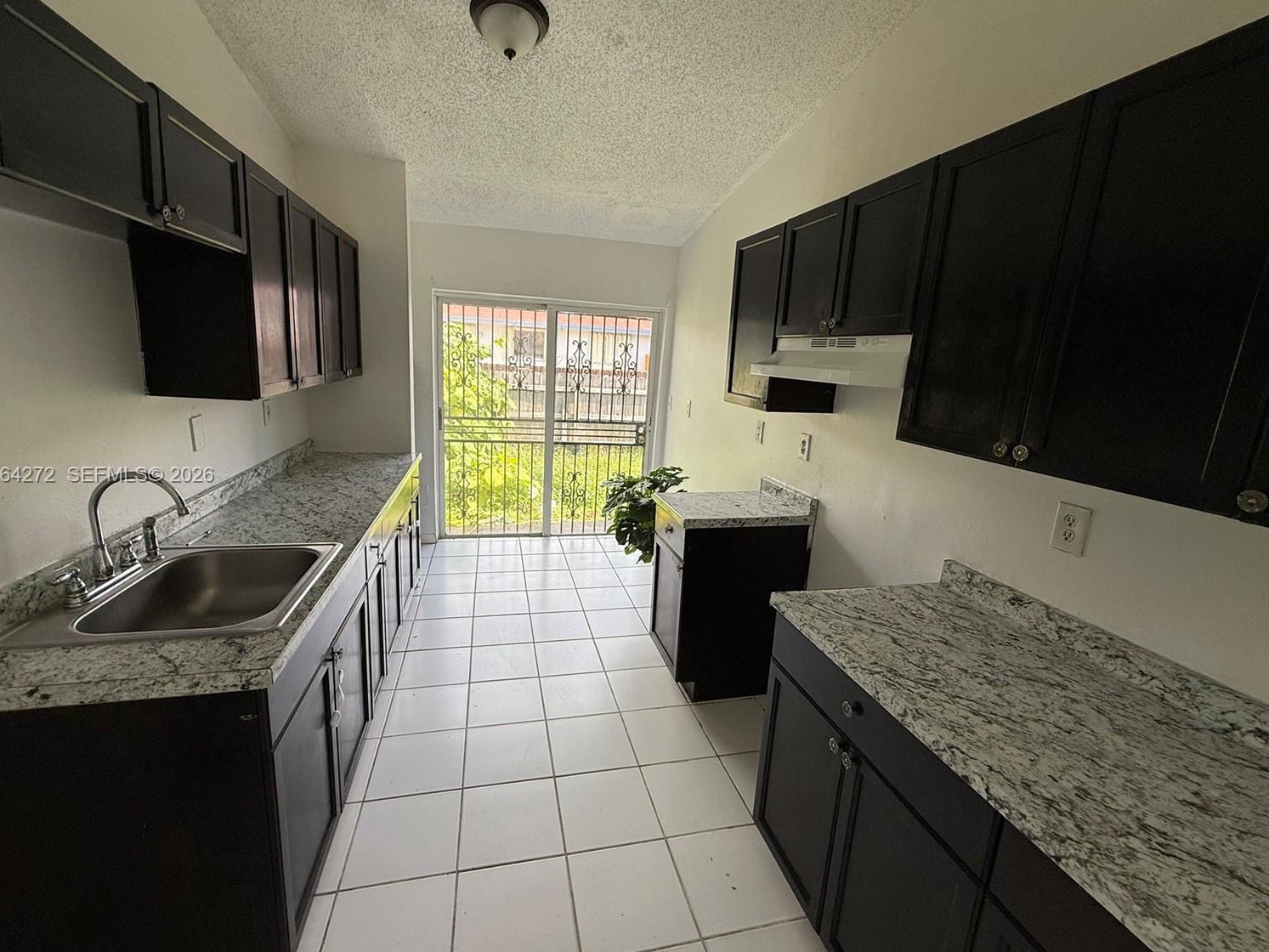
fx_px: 550
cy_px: 476
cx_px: 629
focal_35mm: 15
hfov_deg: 98.2
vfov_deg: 81.8
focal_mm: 2.22
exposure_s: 1/99
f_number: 2.2
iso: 50
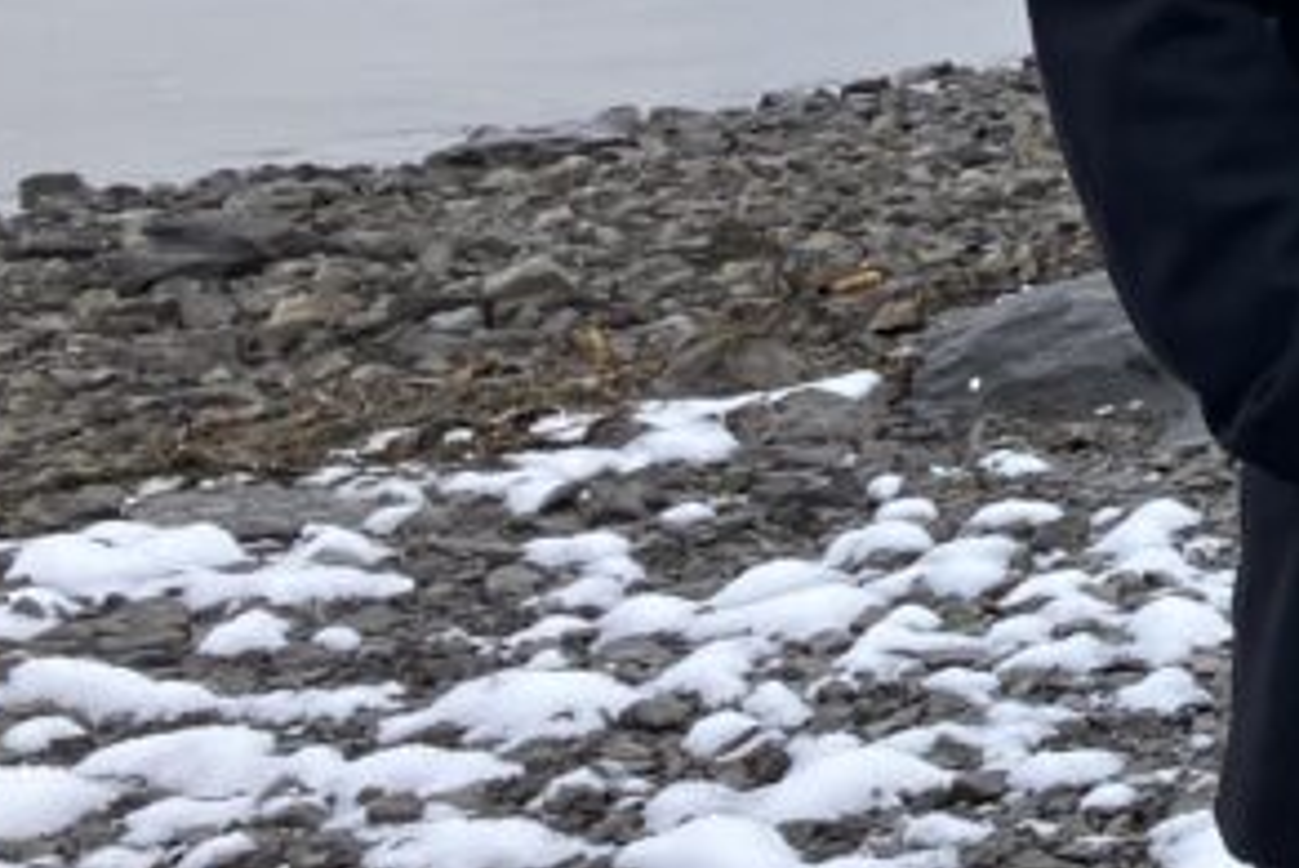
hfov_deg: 17.3
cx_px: 2140
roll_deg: -1.3
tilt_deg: -2.8
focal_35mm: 102
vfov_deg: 12.9
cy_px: -338
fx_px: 3682
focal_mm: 3.99
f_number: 1.8
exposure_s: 1/442
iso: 32
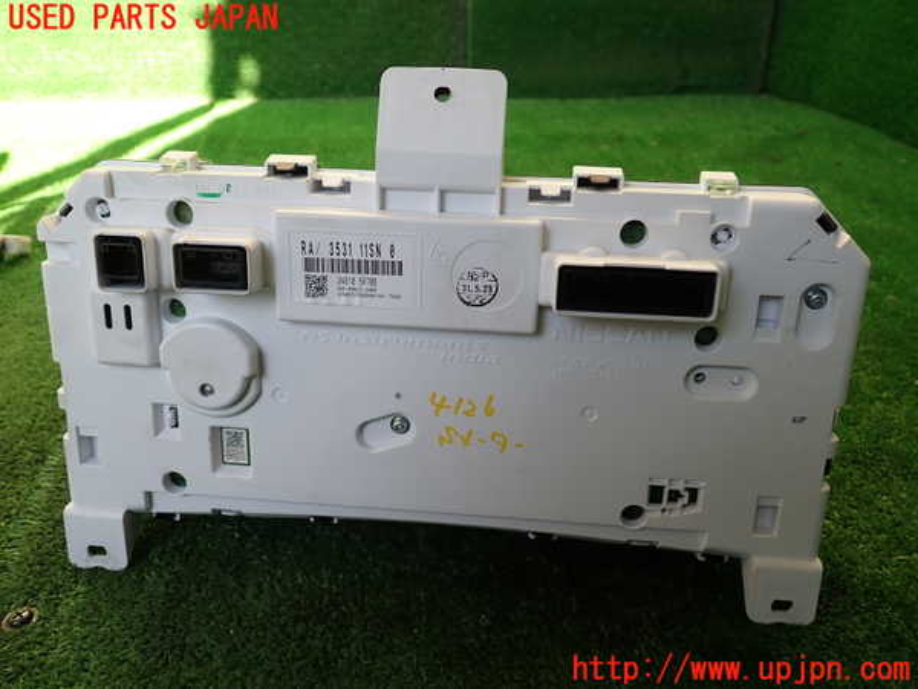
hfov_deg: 60.0
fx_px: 796
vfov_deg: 46.8
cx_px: 459
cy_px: 344
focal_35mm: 30
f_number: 2.3
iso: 100
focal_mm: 5.4
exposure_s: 1/200
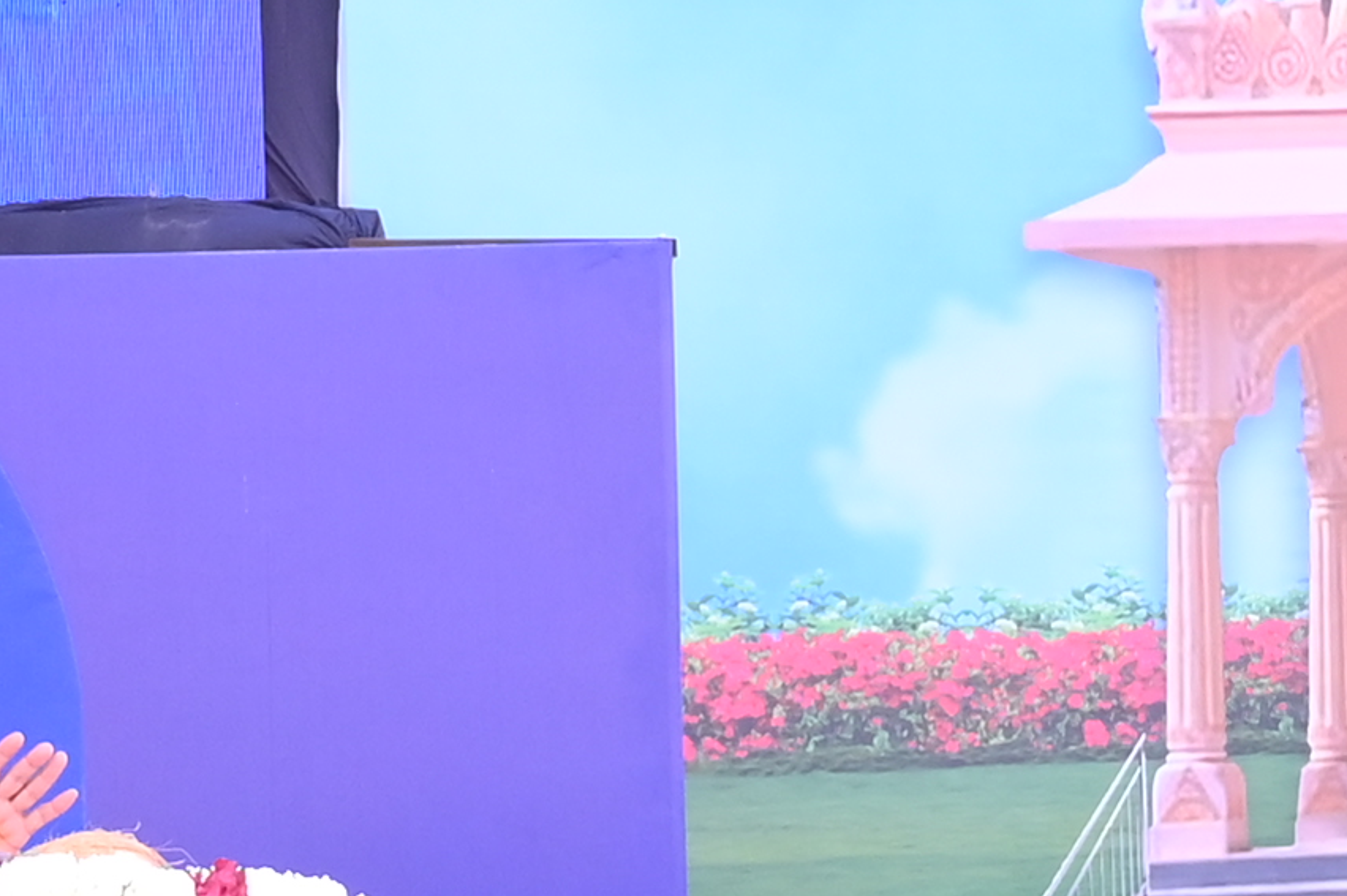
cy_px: 326
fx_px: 8098
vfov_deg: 6.3
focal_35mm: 217
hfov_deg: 9.5
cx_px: 391
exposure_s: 1/125
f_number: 4
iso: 640
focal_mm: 30.5
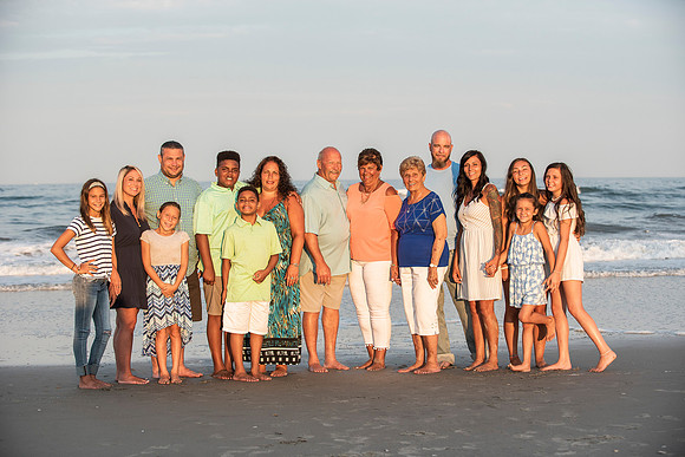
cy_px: 228
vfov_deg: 19.5
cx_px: 342
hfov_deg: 28.8
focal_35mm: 70
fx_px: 1332
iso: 400
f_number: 4
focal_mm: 70
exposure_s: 1/1600
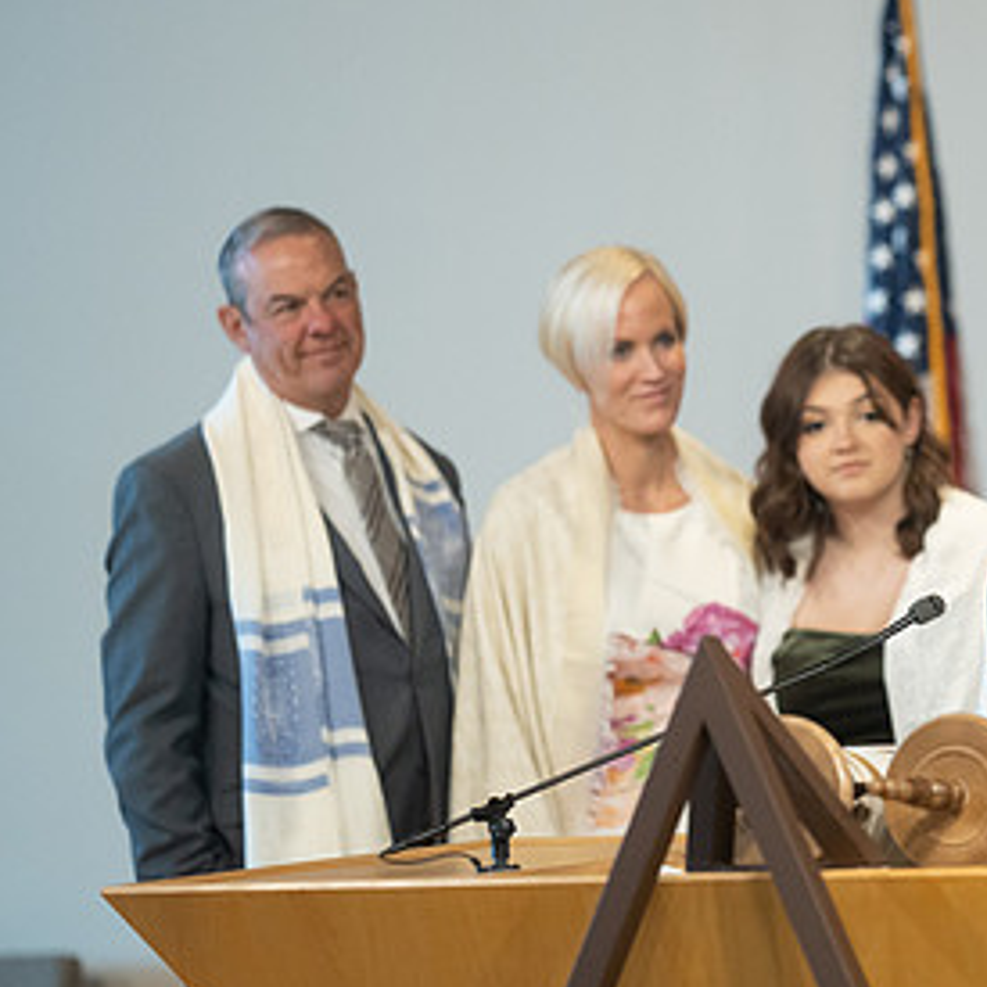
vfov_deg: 7.2
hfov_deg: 7.2
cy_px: 519
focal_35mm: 242
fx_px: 7807
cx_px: 976
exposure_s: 1/400
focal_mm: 135
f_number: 1.8
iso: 3200
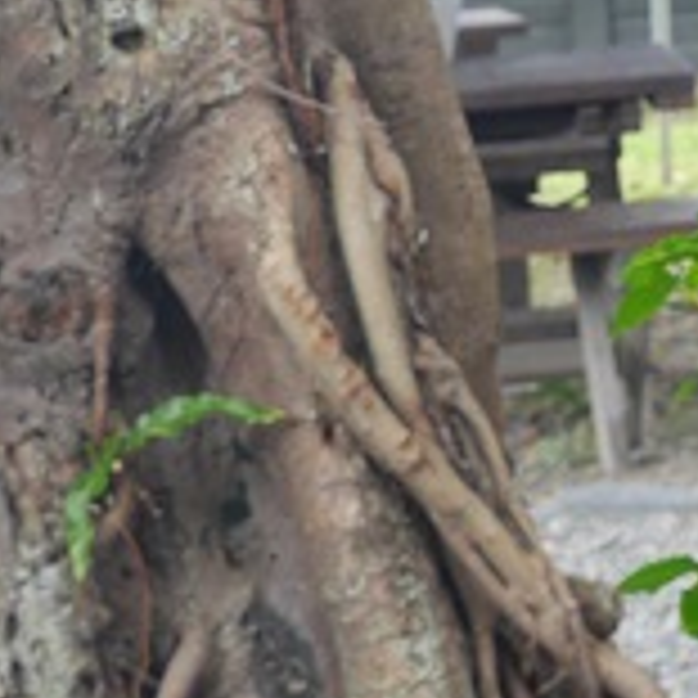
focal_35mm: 272
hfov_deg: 6.1
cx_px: 1909
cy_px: -462
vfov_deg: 6.3
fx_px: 6205
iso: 200
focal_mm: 28
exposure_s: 1/50
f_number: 5
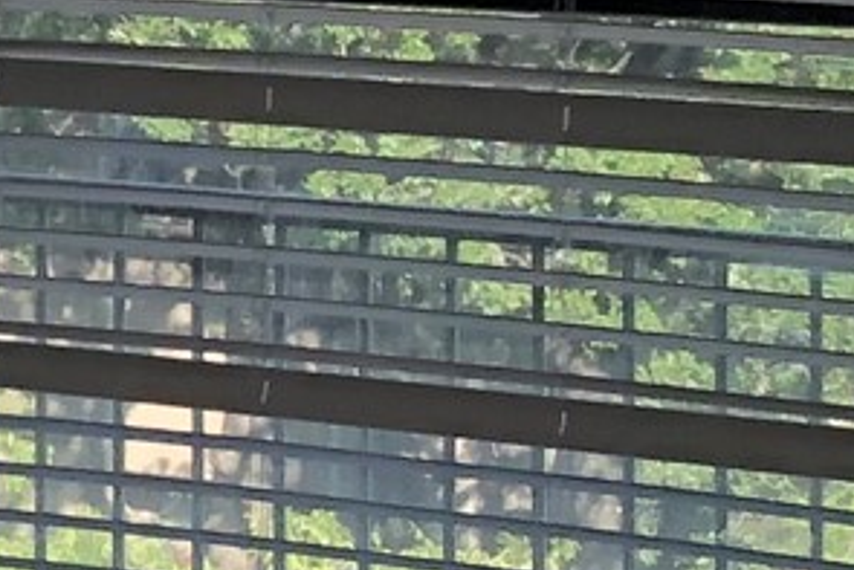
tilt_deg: +1.3
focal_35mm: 202
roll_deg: -0.9
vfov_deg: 6.7
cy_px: -336
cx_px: -1937
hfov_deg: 8.2
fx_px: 4794
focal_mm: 3.99
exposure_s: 1/120
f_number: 1.8
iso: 32
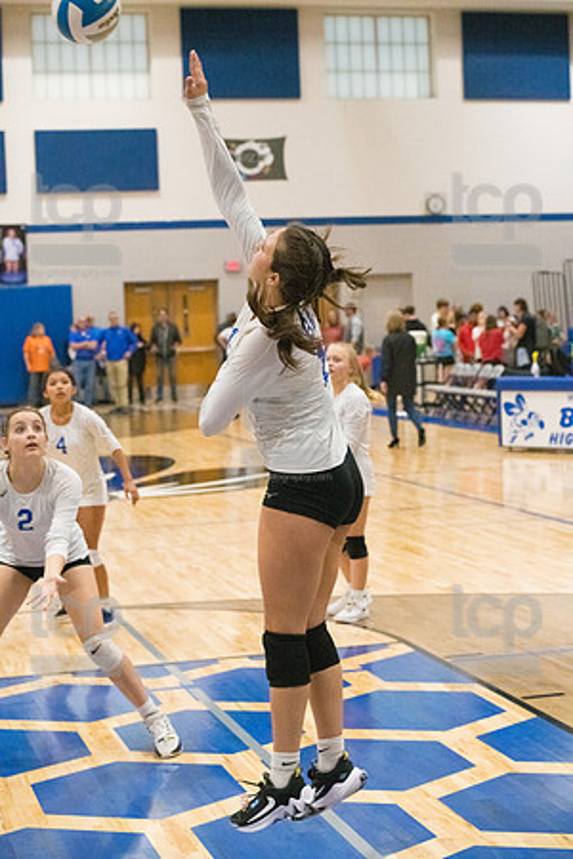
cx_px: 286
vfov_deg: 28.8
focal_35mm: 70
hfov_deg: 19.5
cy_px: 430
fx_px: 1671
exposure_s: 1/1600
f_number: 4.5
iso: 10000
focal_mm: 70
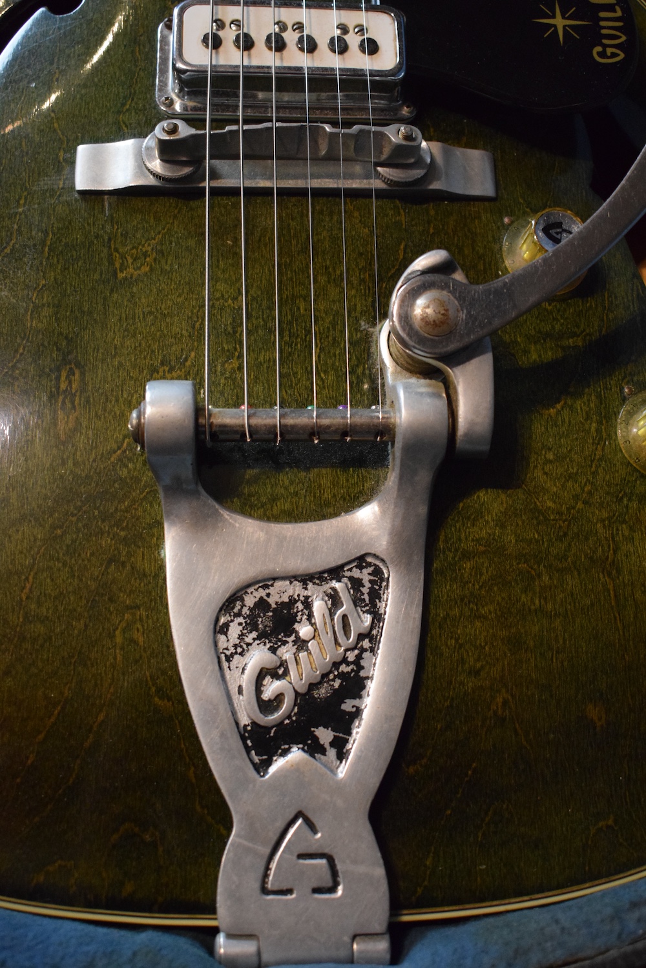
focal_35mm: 44
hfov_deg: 30.8
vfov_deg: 45.0
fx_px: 1171
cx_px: 323
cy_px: 484
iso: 3600
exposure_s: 1/60
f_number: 4.2
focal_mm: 29
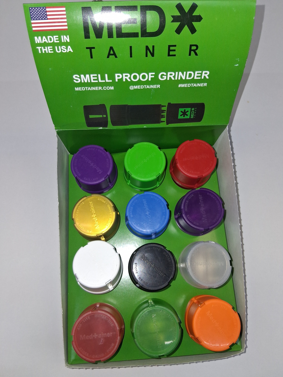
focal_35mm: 26
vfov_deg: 67.3
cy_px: 188
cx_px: 142
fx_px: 283
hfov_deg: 53.1
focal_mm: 3.98
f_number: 1.8
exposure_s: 1/100
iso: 100
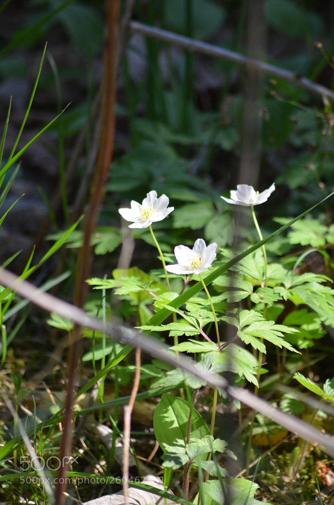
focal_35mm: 450
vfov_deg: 4.6
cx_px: 167
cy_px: 252
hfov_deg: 3.0
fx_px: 6293
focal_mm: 300
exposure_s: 1/1000
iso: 640
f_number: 5.6
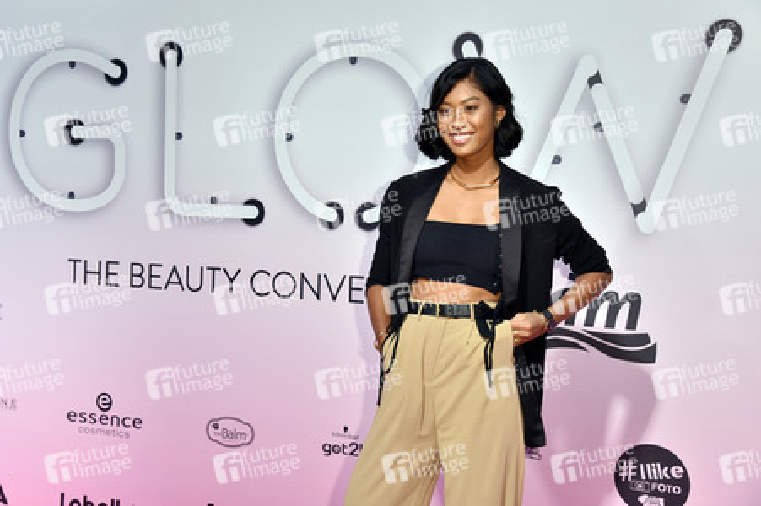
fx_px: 1056
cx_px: 380
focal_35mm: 50
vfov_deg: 27.0
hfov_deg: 39.6
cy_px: 253
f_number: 5.6
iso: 800
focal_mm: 50
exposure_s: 1/200
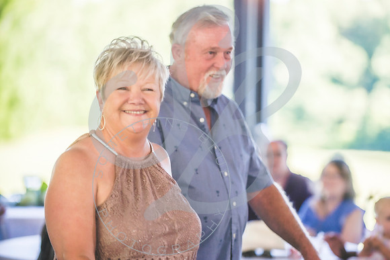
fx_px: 1629
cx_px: 209
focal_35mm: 150
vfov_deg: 9.1
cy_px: 140
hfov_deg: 13.7
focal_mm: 140
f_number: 2.8
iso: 200
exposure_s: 1/400
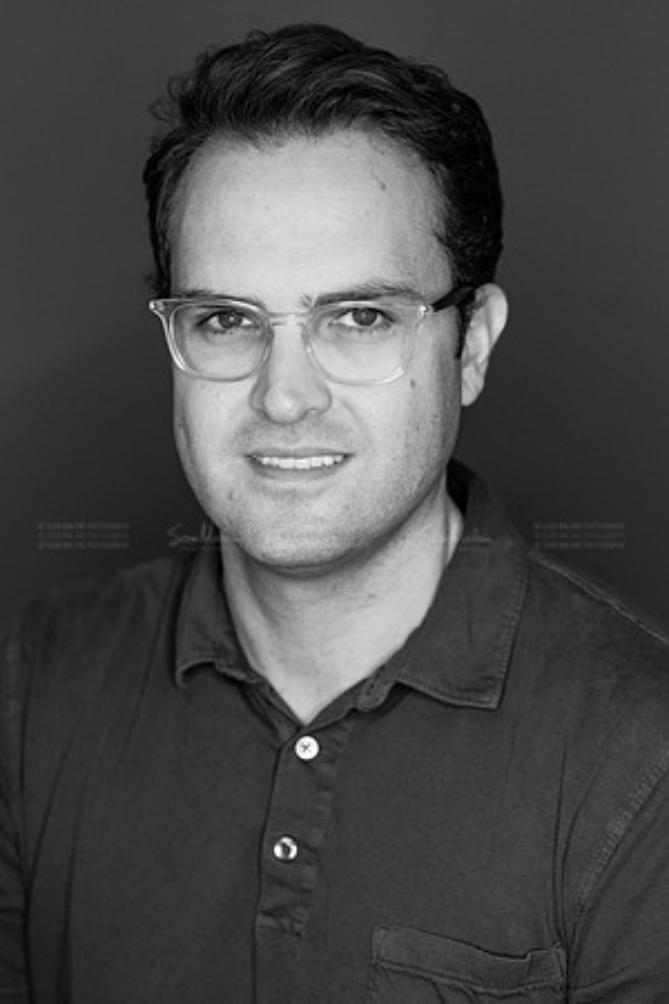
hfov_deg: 16.1
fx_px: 2369
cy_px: 502
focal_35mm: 85
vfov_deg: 23.9
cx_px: 334
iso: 2000
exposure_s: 1/320
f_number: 3.5
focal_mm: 85
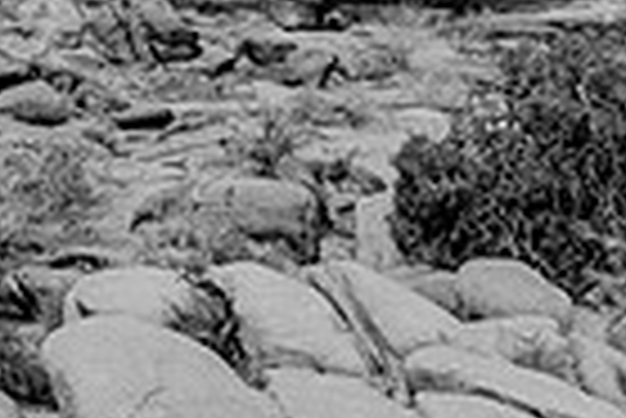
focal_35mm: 100
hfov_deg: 19.2
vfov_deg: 13.3
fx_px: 1741
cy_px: -115
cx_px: -126
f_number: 4
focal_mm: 24
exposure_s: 1/1250
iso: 100
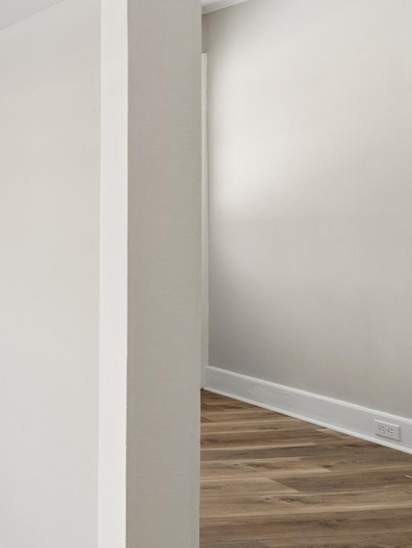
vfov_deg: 43.3
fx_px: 687
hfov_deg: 23.1
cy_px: 215
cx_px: -278
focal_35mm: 43
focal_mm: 11
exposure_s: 1/40
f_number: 7.1
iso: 100
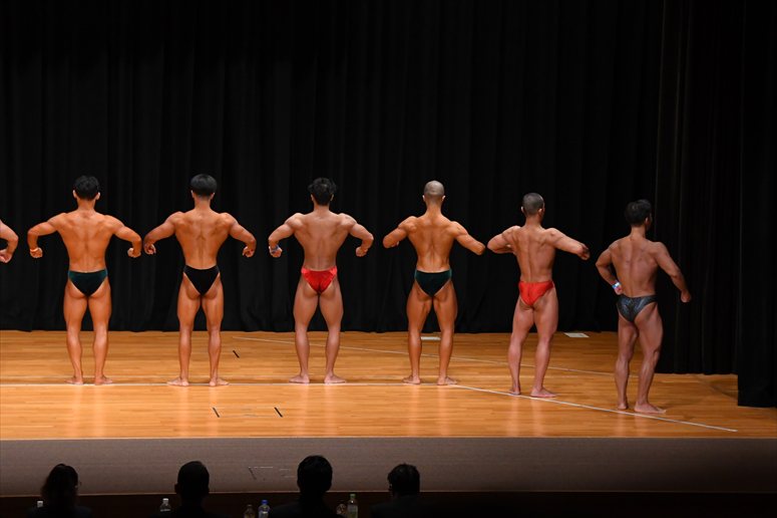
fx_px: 2740
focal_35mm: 127
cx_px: 388
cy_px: 259
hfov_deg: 16.1
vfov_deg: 10.8
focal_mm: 85
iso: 3200
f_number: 5.6
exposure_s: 1/400
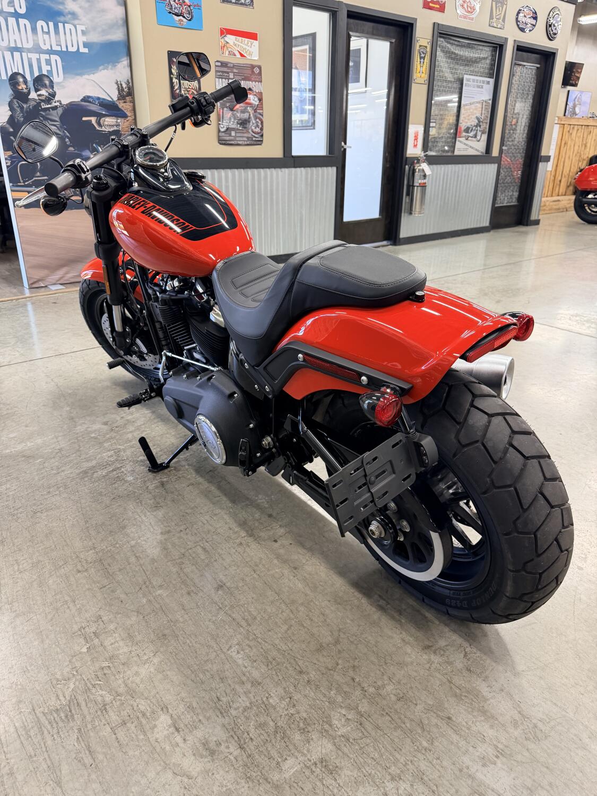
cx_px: 298
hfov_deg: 56.8
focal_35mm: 24
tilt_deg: -24.6
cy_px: 398
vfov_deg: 71.6
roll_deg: -0.7
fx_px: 552
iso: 250
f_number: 1.78
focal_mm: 6.76
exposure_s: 1/60
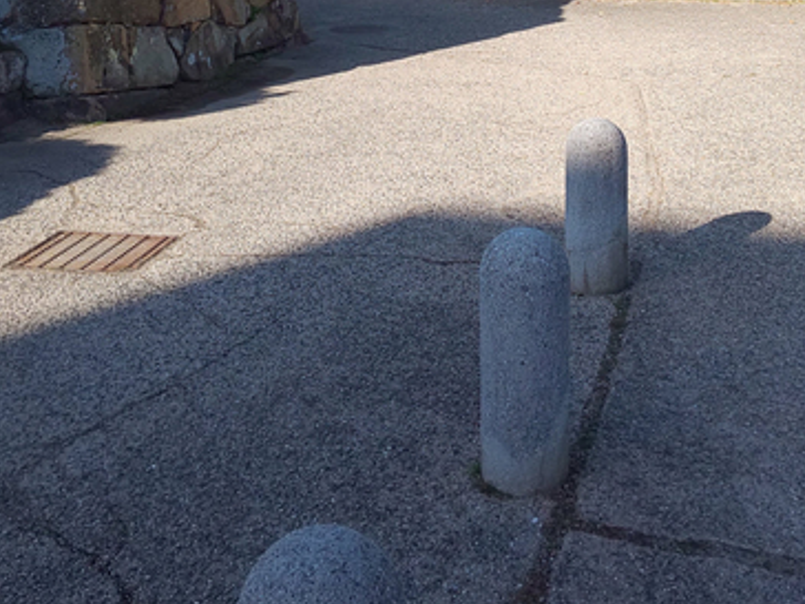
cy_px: -31
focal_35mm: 44
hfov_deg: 42.9
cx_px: 425
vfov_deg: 30.1
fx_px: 1023
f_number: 1.94
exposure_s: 1/632
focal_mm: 3.45
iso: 28
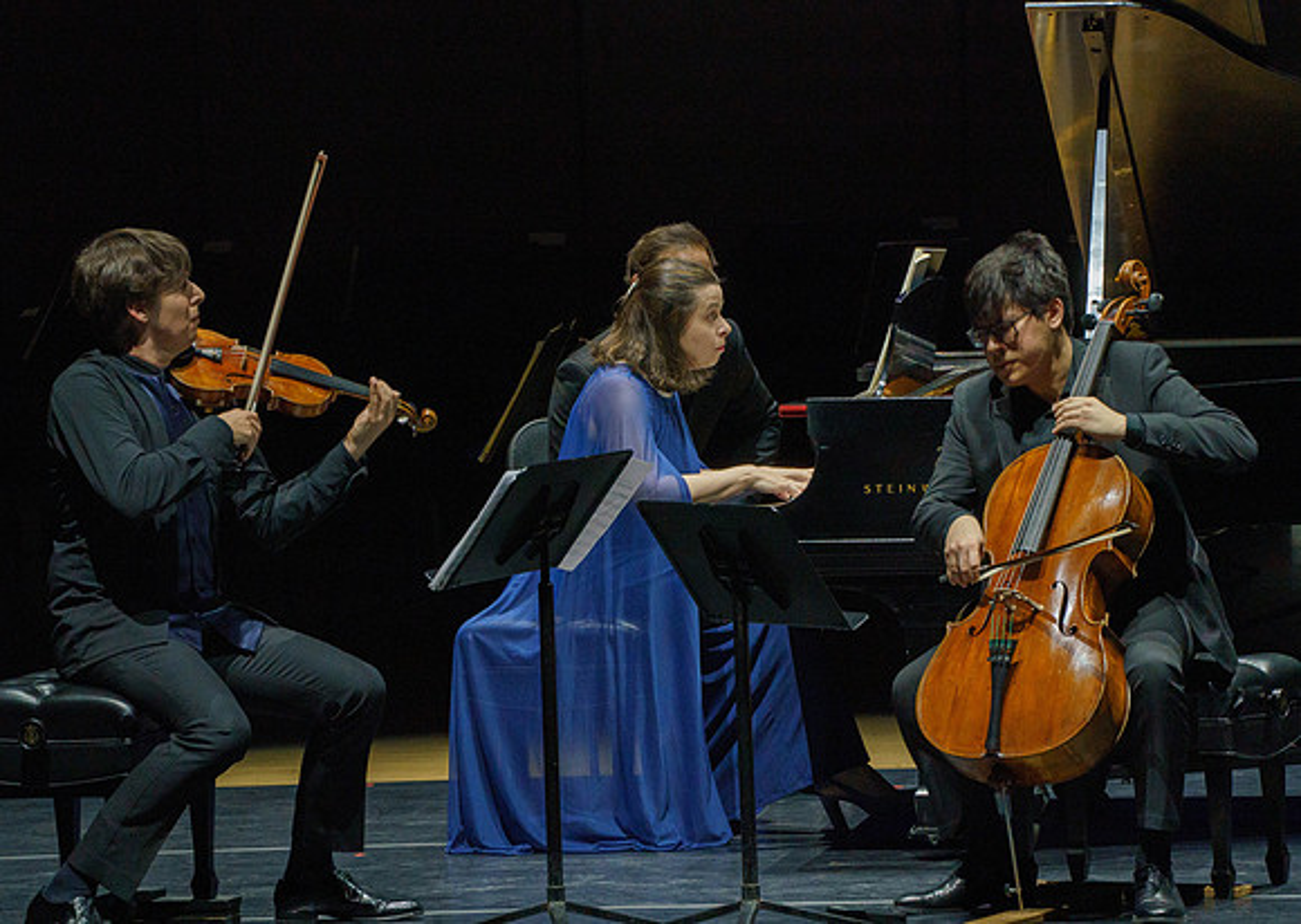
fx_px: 13943
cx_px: 579
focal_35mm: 378
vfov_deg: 3.8
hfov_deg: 5.3
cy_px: 444
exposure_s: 1/250
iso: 4000
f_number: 10
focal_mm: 348
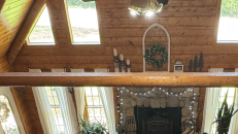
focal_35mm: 44
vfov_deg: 25.4
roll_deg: +2.6
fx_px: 278
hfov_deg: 46.0
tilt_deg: -36.2
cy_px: 142
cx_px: 148
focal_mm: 2.22
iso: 250
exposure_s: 1/60
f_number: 2.2
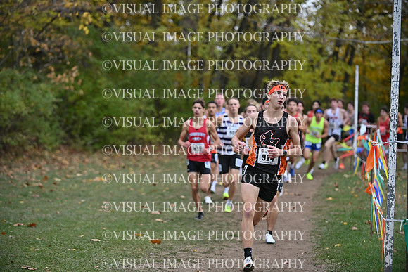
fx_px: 1474
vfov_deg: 10.6
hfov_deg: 15.8
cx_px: 204
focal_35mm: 130
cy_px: 136
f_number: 3.5
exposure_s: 1/4000
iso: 1000
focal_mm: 130
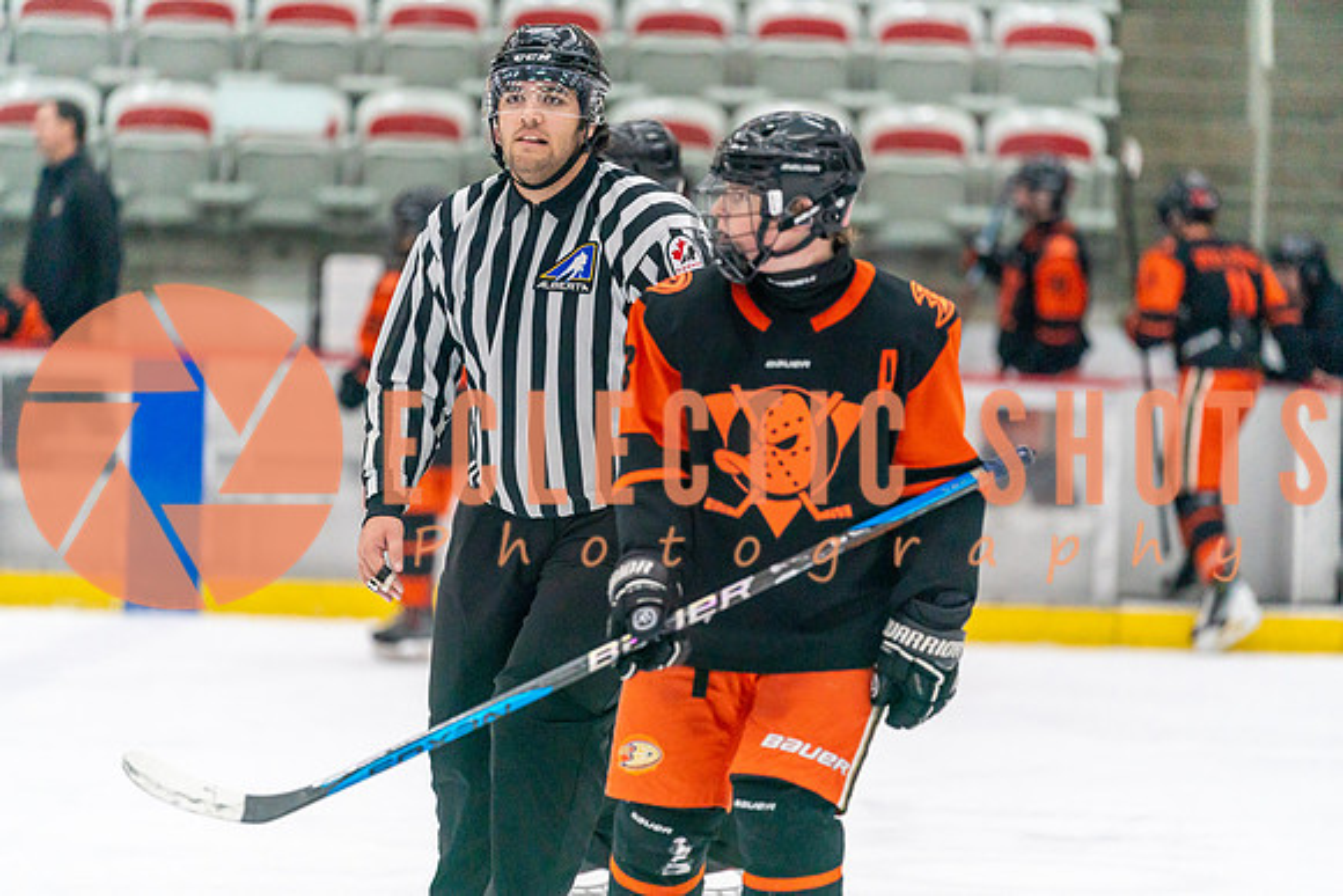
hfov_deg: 10.3
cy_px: 448
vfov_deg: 6.9
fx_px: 7463
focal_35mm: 200
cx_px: 672
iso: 3200
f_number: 2.8
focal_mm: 200
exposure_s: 1/1250
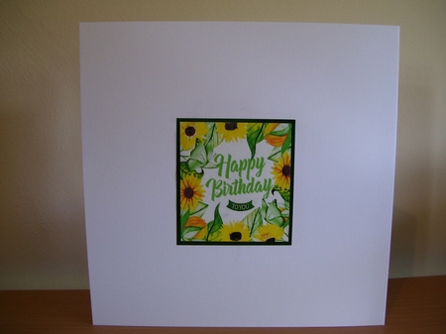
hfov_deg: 51.4
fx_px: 464
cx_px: 223
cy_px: 167
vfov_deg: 39.6
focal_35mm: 36
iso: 125
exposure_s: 1/30
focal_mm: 6
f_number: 2.7
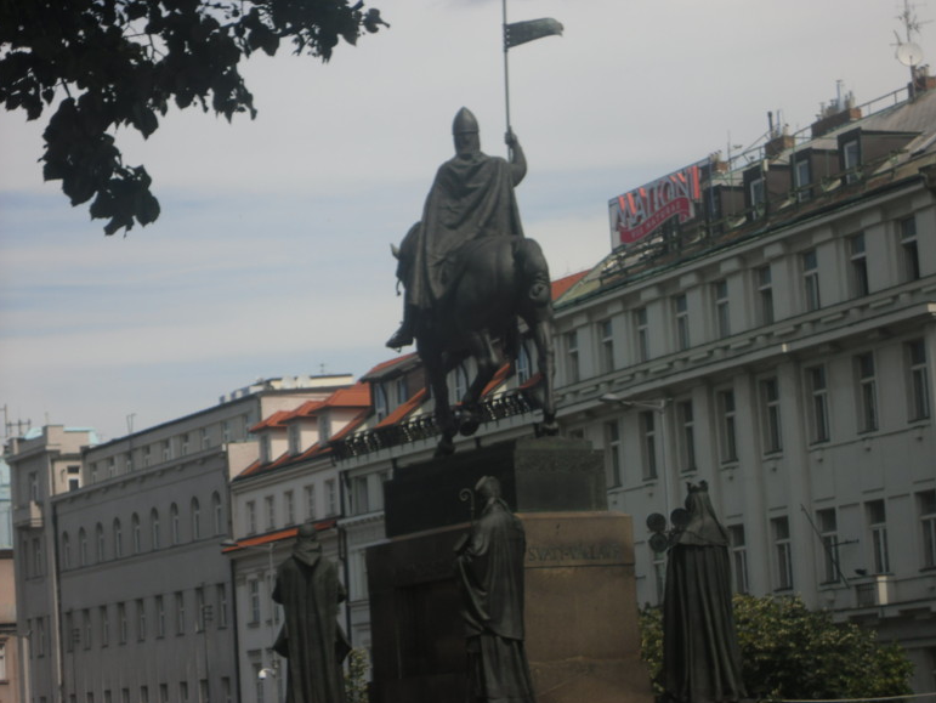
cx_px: 471
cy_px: 344
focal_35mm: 112
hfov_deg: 17.6
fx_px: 3030
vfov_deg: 13.2
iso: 64
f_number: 5.9
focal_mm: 19.6
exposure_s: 1/320
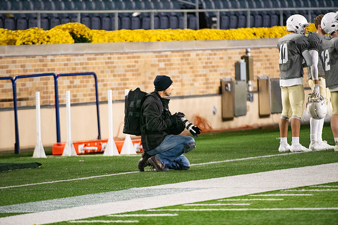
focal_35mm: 400
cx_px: 169
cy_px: 112
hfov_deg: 5.2
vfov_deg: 3.4
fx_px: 3756
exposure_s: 1/500
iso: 6400
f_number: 4.5
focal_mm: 400
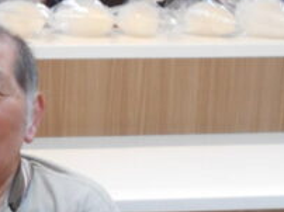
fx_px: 1073
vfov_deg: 11.1
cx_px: -18
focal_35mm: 131
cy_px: 237
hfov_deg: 14.8
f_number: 4.2
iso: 200
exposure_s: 1/30
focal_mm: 7.7
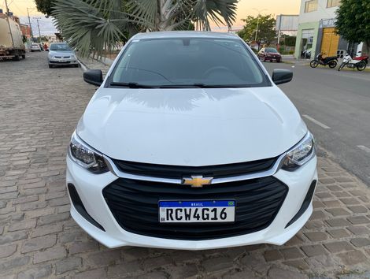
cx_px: 185
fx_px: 278
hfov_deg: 67.2
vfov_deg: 53.2
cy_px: 140
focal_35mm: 26
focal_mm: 4.25
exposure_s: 1/122
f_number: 1.8
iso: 80
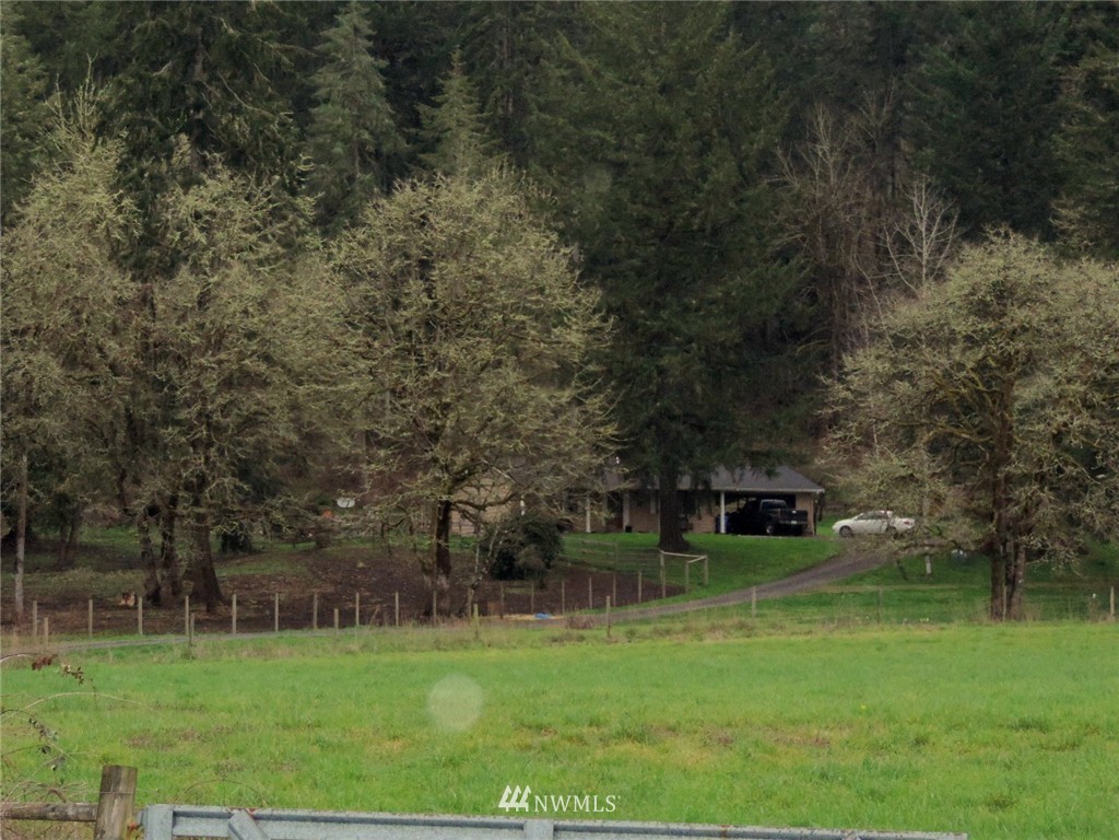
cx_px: 560
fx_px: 3879
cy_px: 420
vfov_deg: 12.3
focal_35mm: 120
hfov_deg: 16.4
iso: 800
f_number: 4.2
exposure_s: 1/250
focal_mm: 21.4
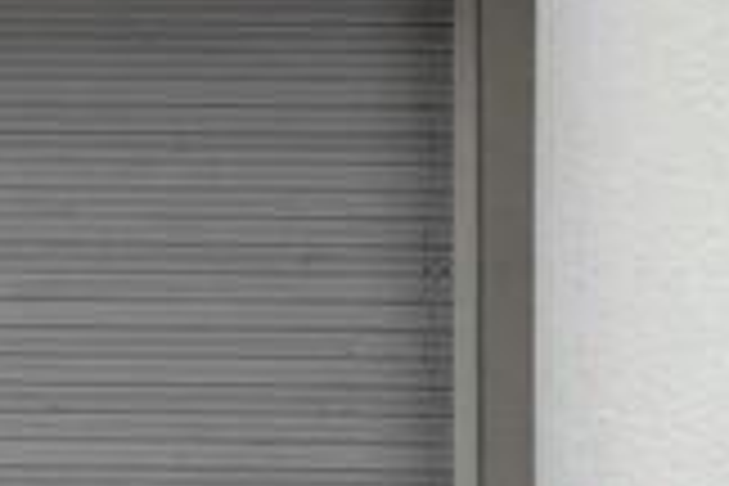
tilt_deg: +8.4
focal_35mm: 421
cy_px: -603
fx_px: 8525
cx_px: -338
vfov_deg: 3.2
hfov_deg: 4.9
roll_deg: -1.5
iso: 20
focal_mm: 7.5
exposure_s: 1/352
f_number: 2.2
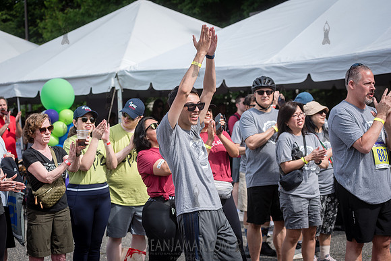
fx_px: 869
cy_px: 130
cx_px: 196
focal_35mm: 80
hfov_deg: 25.4
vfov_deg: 17.1
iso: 250
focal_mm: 80
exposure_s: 1/1000
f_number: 4.5
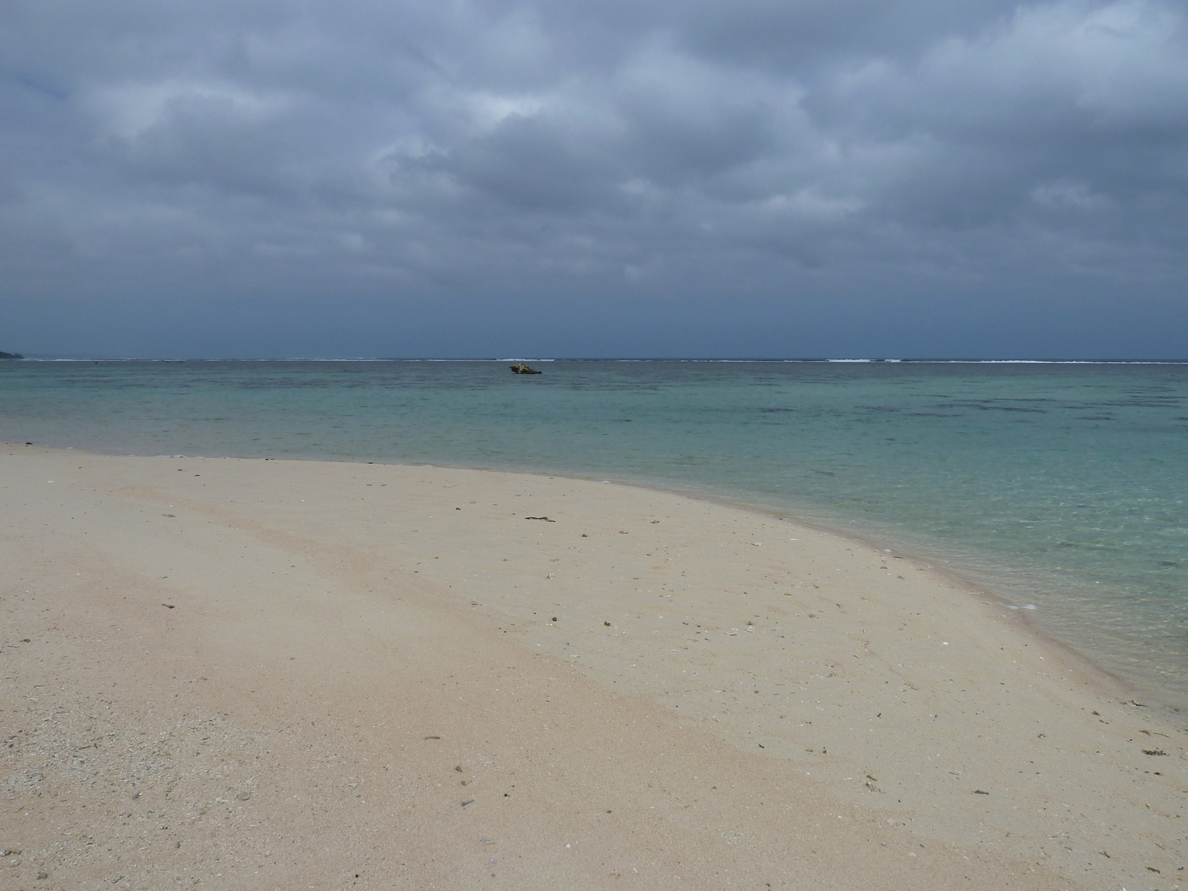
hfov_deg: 69.4
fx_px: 858
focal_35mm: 25
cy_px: 446
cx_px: 594
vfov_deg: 54.9
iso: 80
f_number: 5.6
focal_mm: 4.1
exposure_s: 1/640
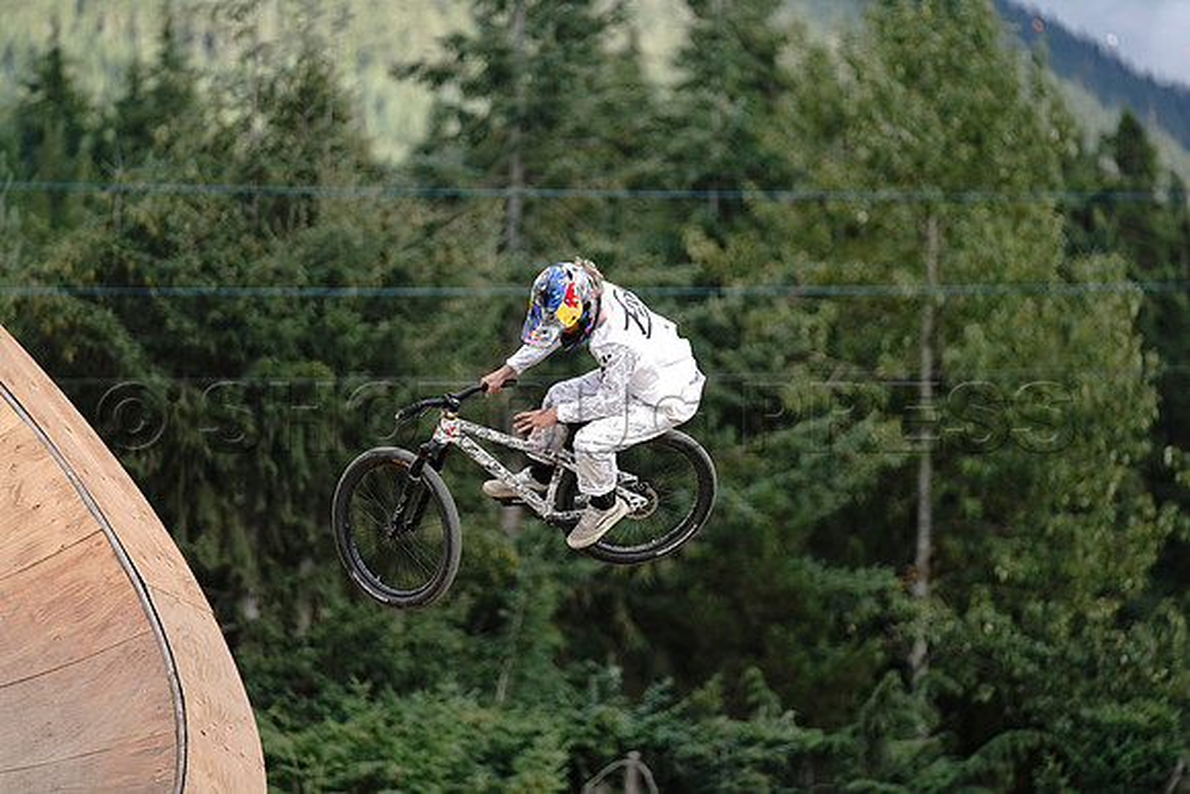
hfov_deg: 11.4
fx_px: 5984
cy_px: 397
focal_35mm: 181
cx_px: 595
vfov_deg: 7.6
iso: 400
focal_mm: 181
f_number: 2.8
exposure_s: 1/1250
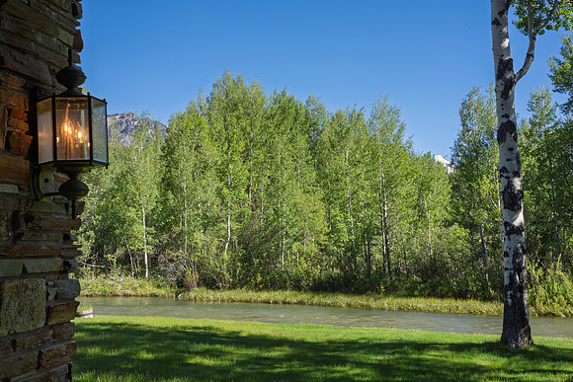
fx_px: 669
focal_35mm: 42
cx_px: 286
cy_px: 191
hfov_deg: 46.4
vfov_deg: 31.9
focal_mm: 42
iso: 100
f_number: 22
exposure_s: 1/25
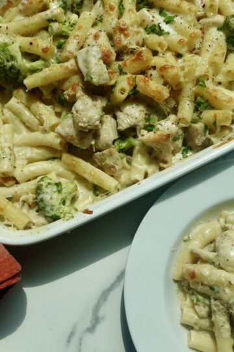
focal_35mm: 32
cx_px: 117
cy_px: 176
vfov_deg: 58.7
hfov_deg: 41.1
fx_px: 312
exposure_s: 1/100
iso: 125
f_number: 4
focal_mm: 12.27
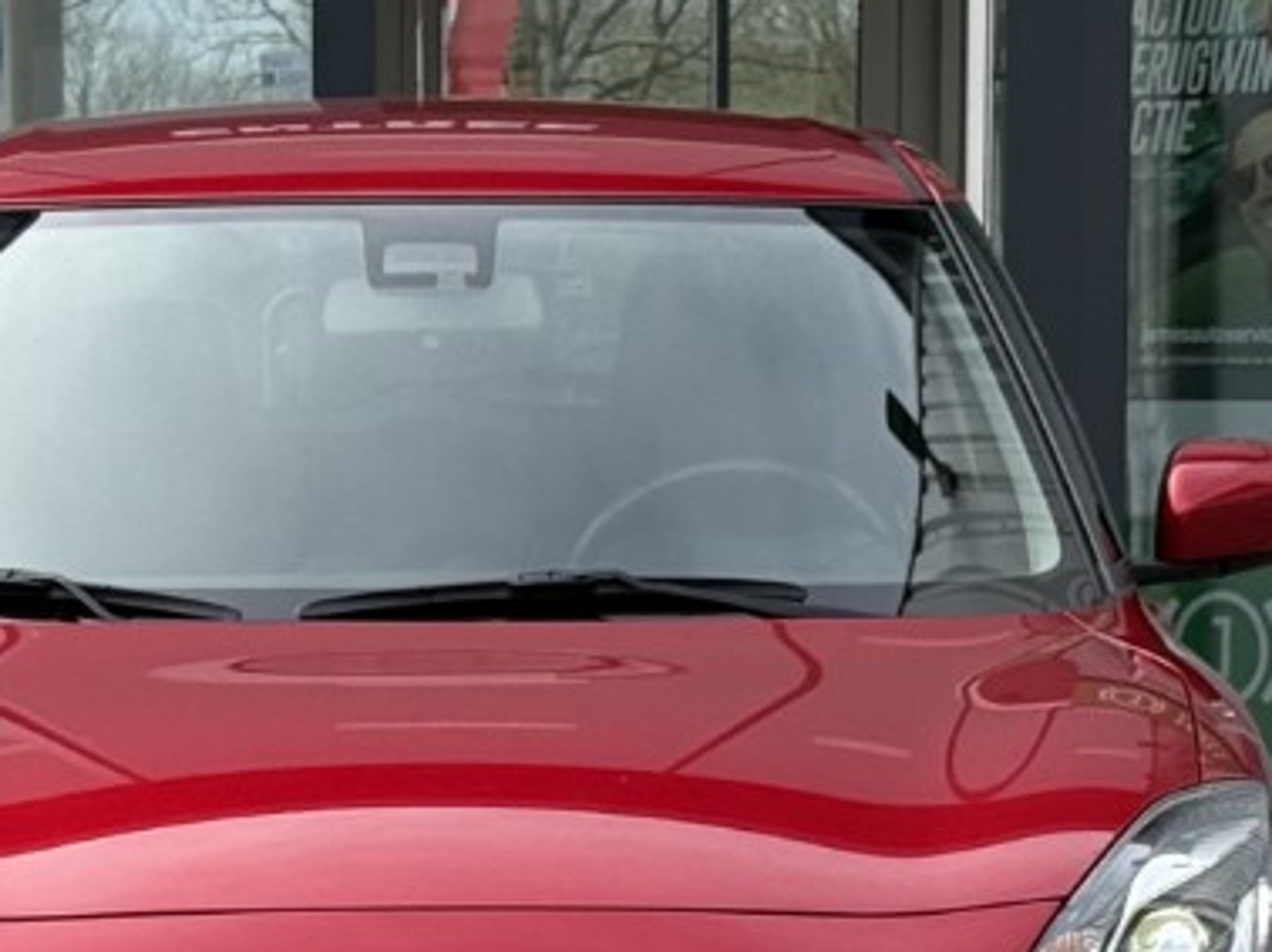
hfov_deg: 10.8
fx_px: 6720
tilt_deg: -6.0
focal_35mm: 183
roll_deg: -0.1
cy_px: 1083
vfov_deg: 8.0
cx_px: 464
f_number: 1.78
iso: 100
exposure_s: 1/2146
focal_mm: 6.76
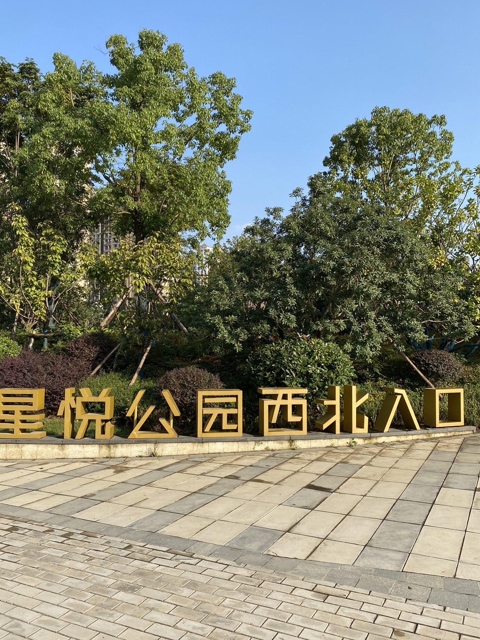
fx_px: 518
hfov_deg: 49.7
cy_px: 326
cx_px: 224
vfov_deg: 63.4
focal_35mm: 28
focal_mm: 4.25
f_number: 1.8
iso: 32
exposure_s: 1/1608
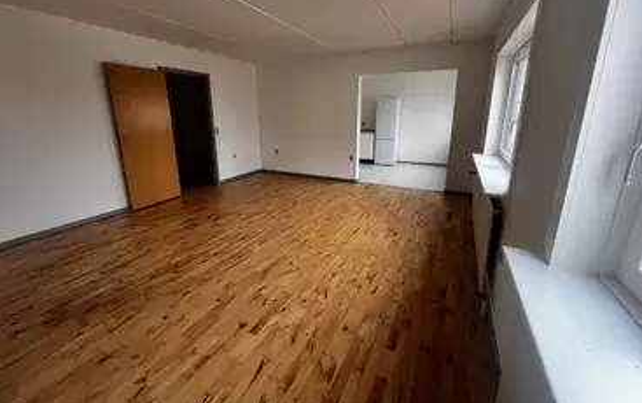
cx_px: 324
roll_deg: +0.0
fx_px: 245
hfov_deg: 105.3
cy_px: 179
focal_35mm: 14
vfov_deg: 78.5
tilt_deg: -13.7
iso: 125
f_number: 1.8
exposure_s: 1/50
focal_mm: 1.57
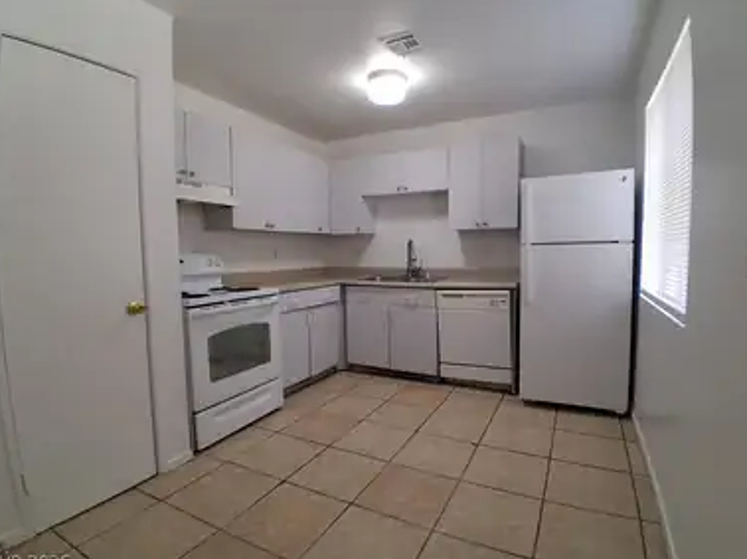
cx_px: 381
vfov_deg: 71.5
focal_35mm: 18
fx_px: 388
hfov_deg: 87.8
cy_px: 279
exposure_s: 1/40
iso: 160
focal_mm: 1.4
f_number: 2.2
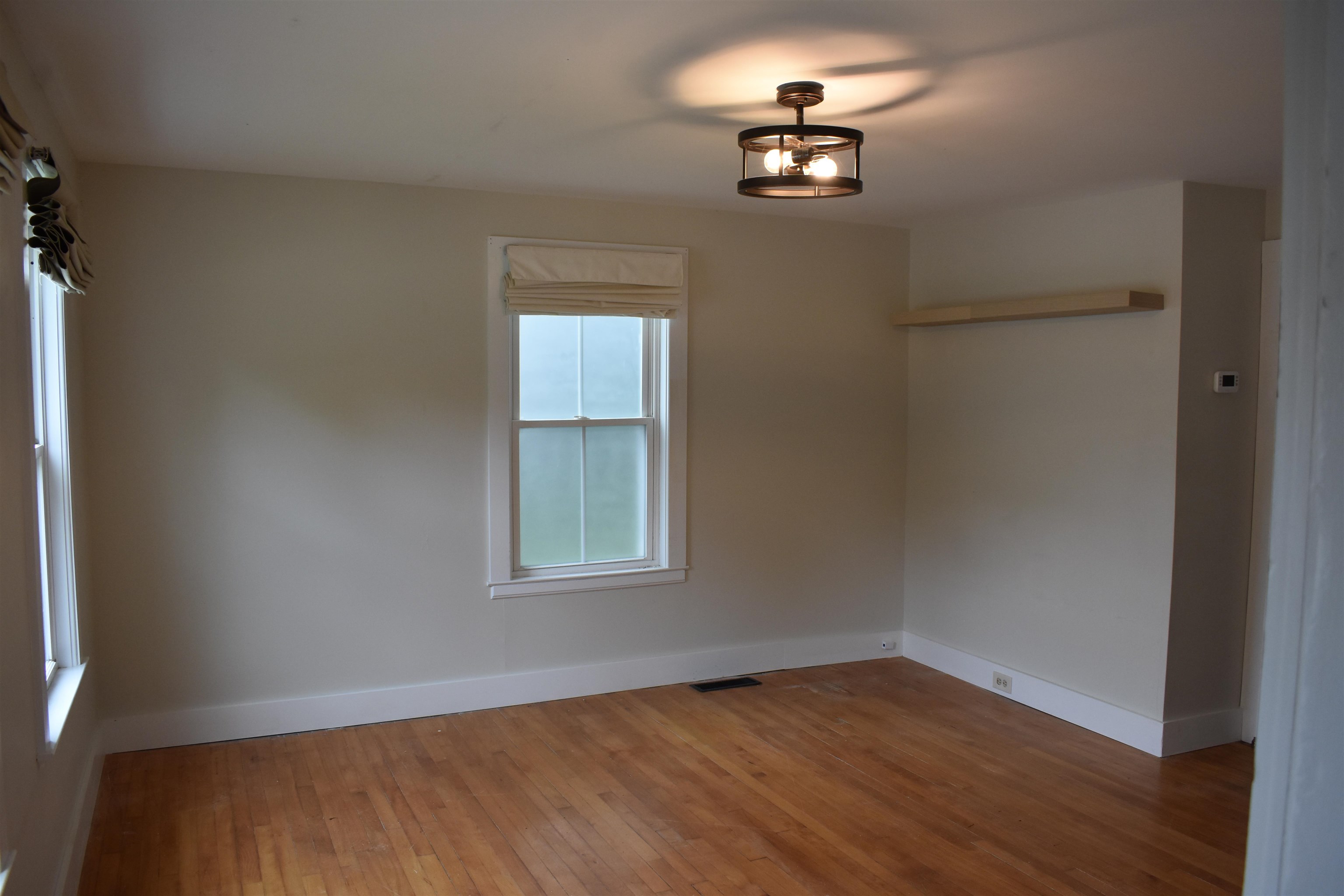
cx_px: 672
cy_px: 448
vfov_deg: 47.9
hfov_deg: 67.4
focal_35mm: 27
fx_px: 1008
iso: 800
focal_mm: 18
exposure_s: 1/160
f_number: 6.3
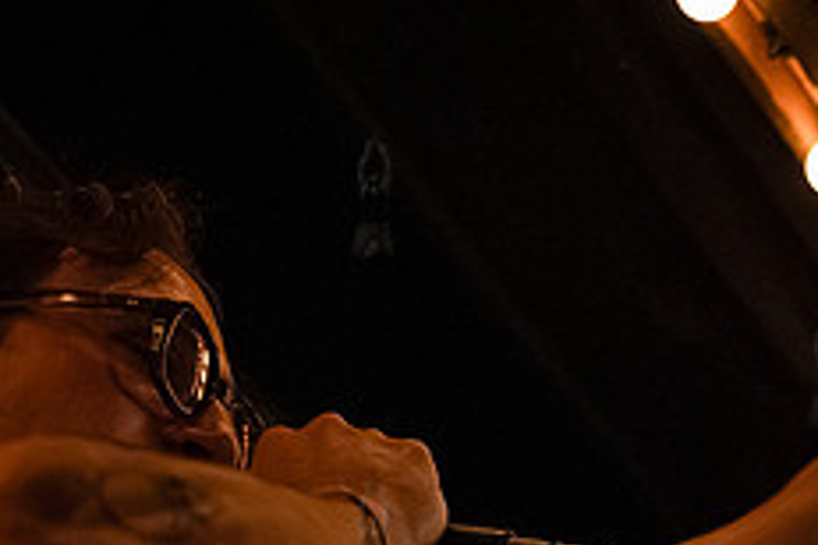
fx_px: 2204
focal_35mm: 97
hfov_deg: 21.0
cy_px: 465
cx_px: 478
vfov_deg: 14.0
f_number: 3.2
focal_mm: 35
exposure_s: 1/320
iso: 16000
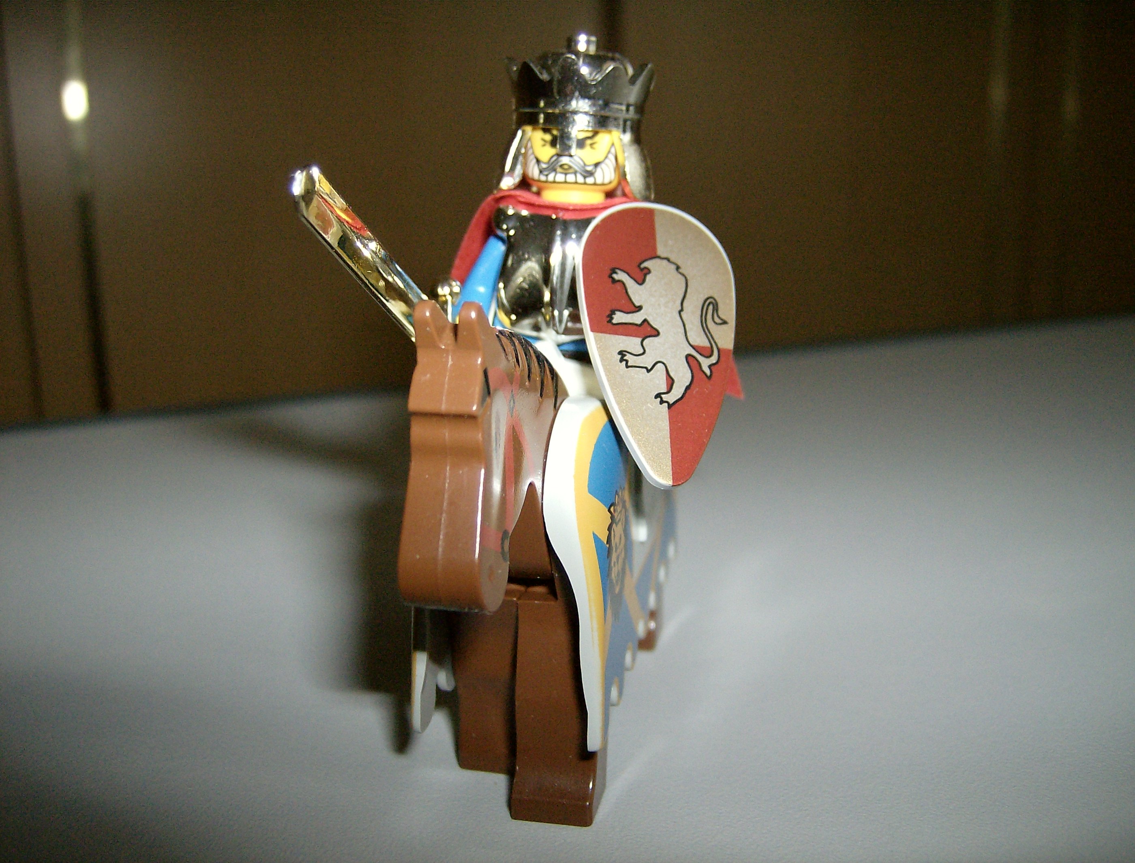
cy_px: 432
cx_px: 568
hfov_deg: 51.1
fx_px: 1186
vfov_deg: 40.0
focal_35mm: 36
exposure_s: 1/60
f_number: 2.8
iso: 200
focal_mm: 6
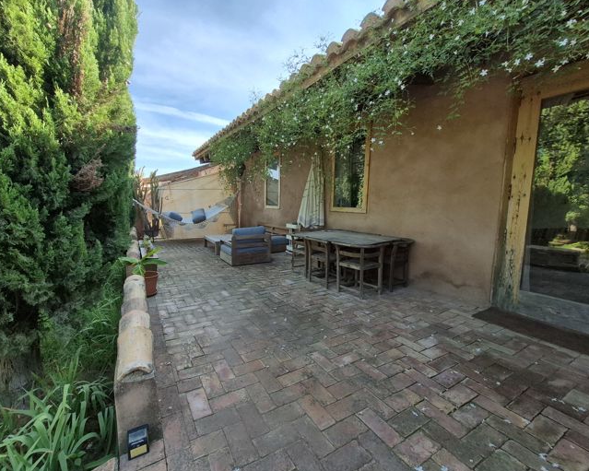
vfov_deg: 88.0
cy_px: 233
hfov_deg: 100.5
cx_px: 270
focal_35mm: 14
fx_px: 244
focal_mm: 1.74
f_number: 2.2
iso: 50
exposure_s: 1/576
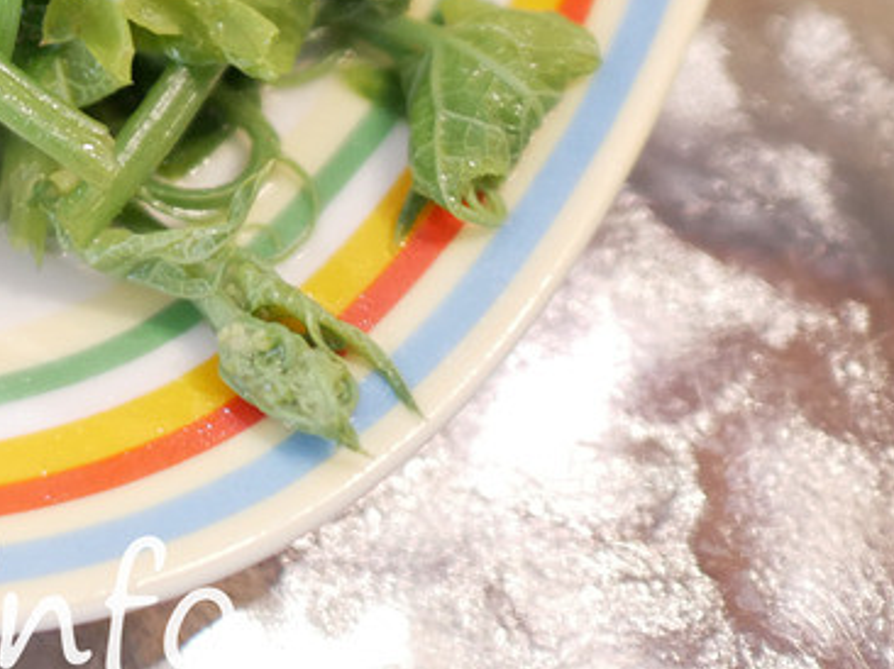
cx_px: -296
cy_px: -193
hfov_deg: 21.4
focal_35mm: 82
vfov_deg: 17.0
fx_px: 2116
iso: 1000
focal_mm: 15
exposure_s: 1/60
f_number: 1.7
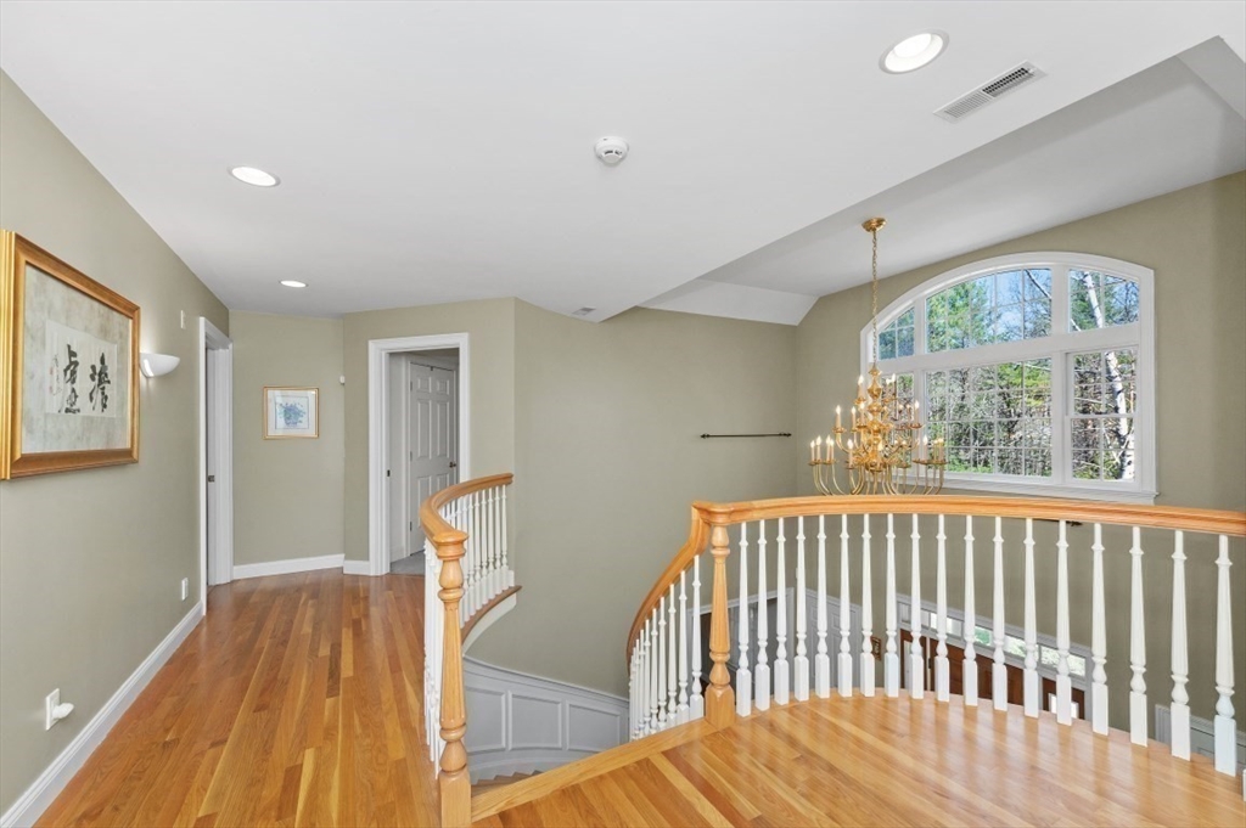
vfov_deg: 81.1
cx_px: 623
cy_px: 414
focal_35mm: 14
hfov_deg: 104.3
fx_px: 484
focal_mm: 14
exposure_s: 1/200
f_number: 5.6
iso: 400
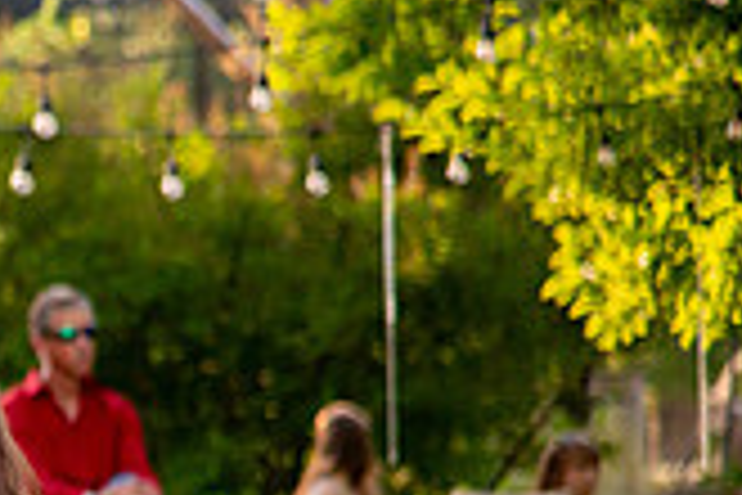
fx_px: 8718
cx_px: -553
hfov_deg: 4.8
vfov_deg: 3.2
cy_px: 693
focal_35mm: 423
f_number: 4
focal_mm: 120
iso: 1000
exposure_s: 1/1250
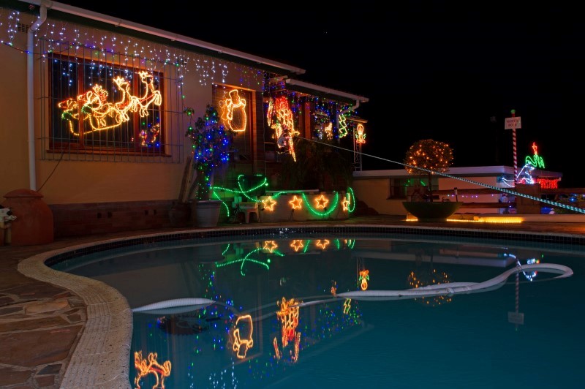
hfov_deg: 67.4
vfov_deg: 47.9
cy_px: 194
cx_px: 292
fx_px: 438
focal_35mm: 27
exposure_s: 3
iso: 100
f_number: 13
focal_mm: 18
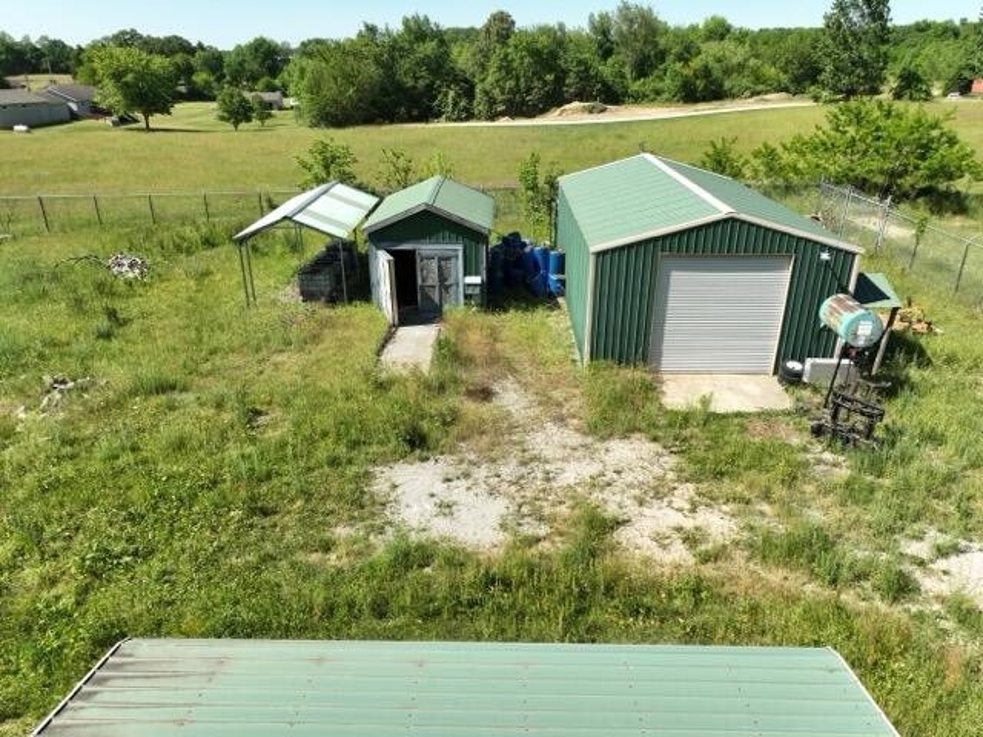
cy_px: 368
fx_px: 682
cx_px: 492
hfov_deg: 71.6
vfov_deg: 56.8
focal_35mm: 24
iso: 100
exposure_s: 1/1250
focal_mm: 12.29
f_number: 2.8
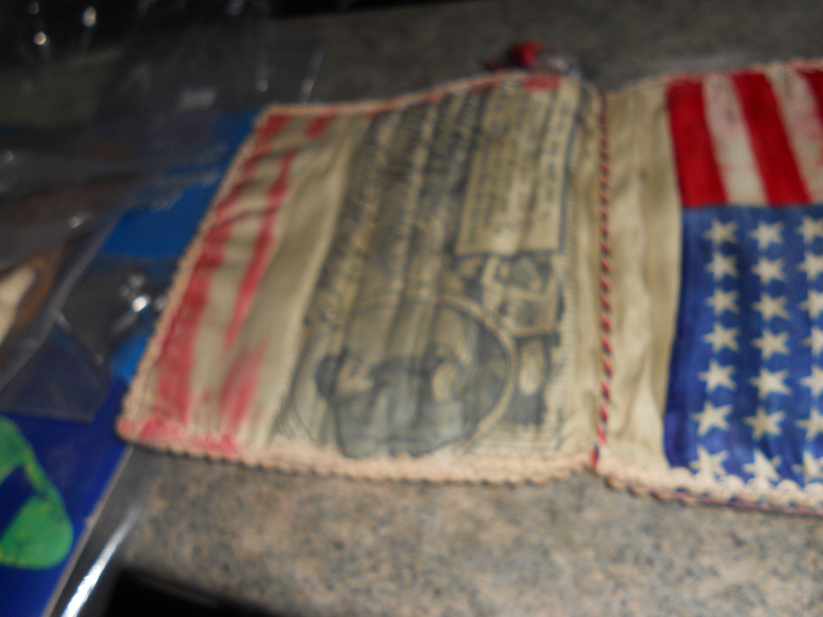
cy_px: 308
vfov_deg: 44.2
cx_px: 412
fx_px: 761
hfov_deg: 56.8
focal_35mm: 32
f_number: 8.8
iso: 80
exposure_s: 1/25
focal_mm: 5.8
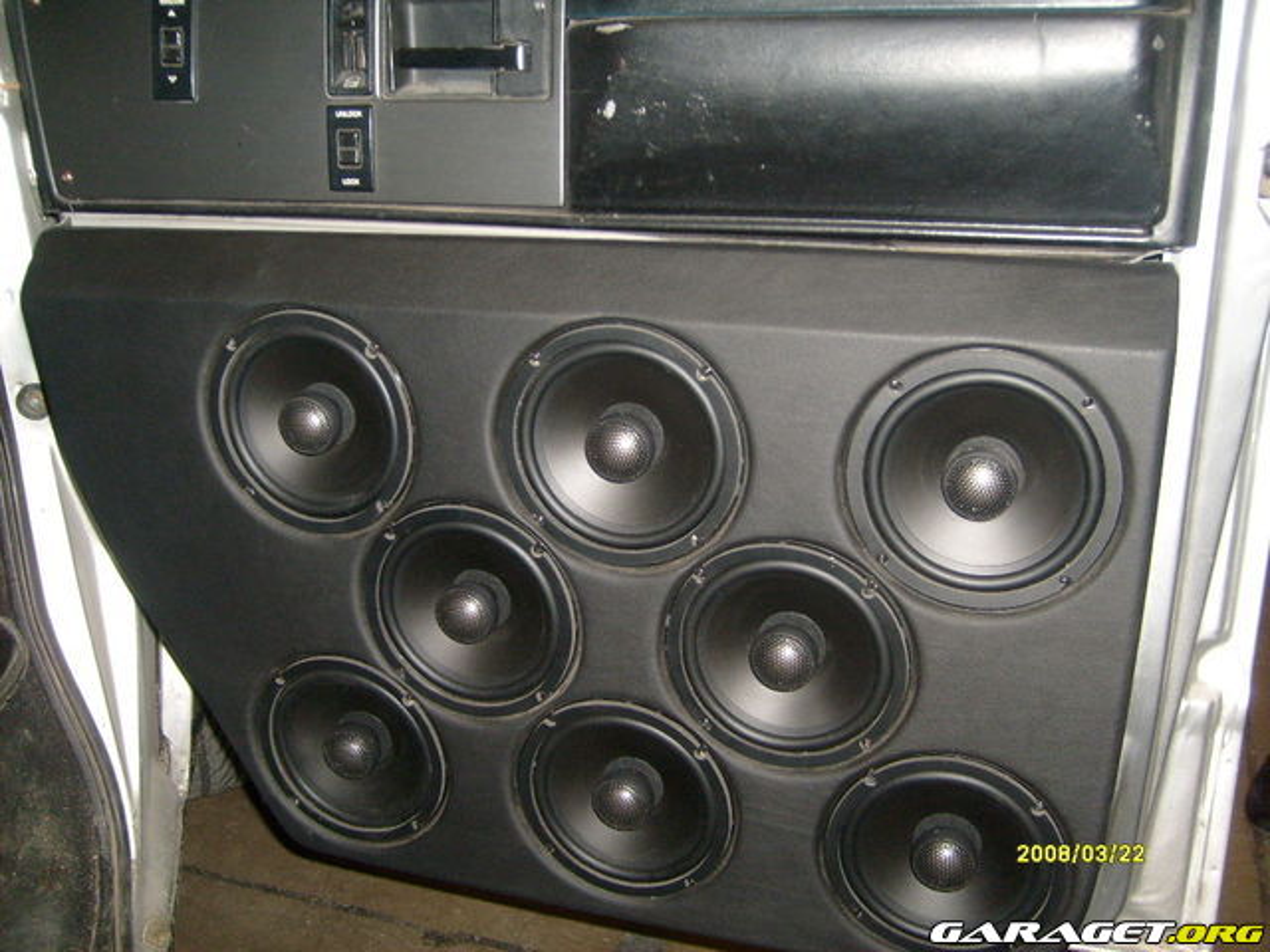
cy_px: 476
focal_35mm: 35
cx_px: 635
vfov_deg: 40.7
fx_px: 1284
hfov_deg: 52.6
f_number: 2.8
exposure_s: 1/45
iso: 100
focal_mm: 5.8
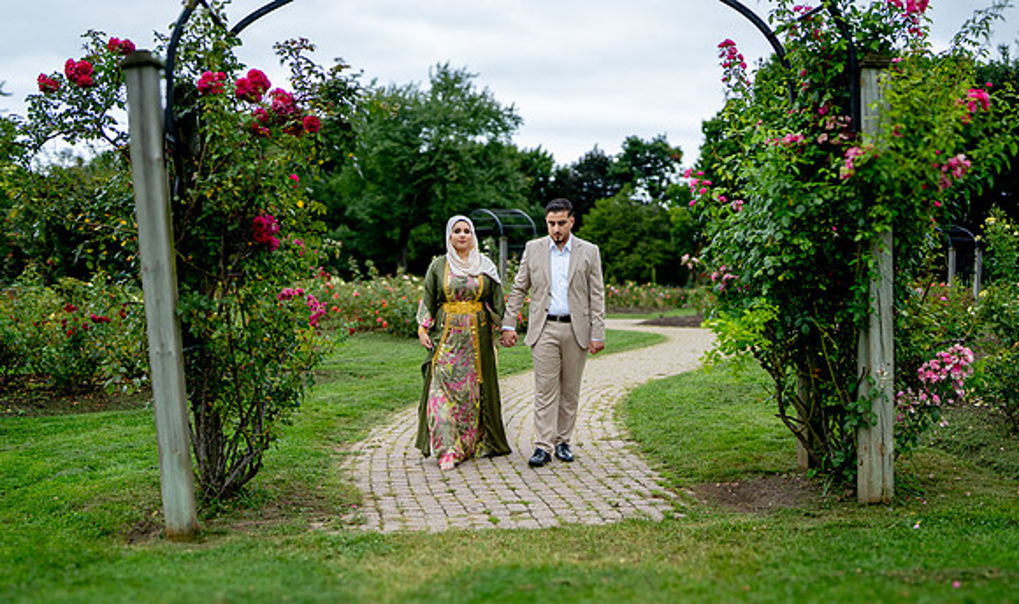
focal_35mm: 38
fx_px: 1042
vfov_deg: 32.3
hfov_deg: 52.1
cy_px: 347
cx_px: 503
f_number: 1.8
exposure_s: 1/4000
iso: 200
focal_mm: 35
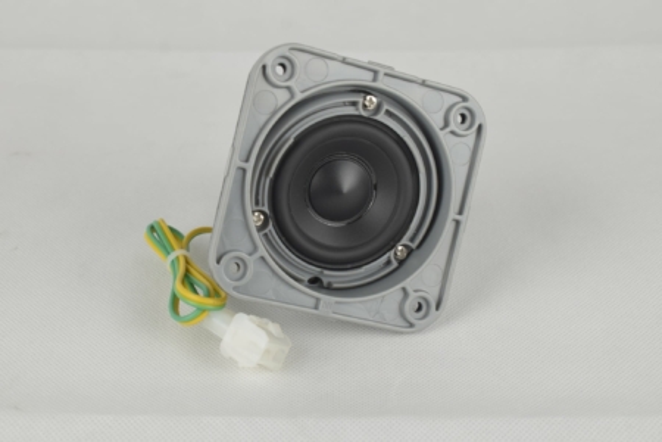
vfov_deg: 21.6
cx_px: 331
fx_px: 1158
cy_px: 221
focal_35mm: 63
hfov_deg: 31.9
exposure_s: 1/125
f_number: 7.1
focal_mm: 42
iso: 640
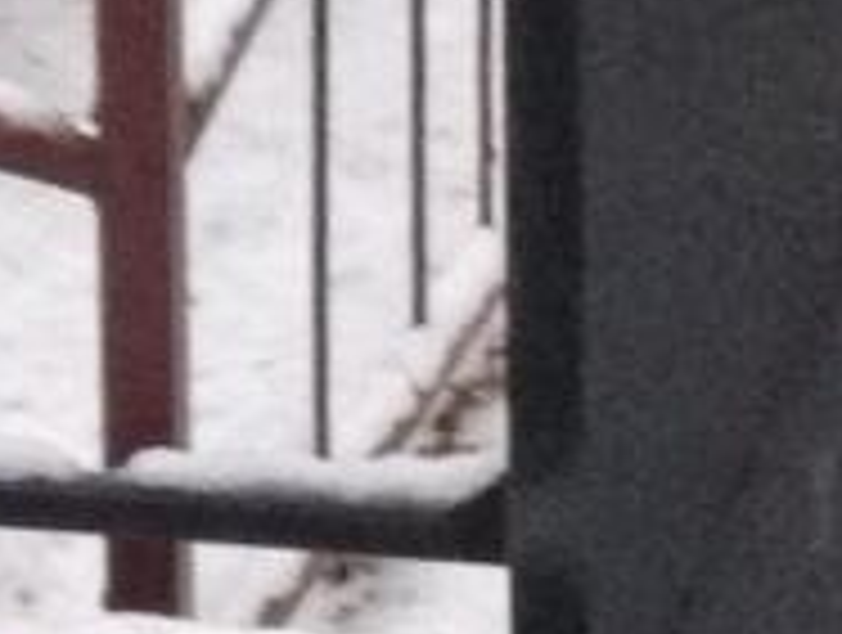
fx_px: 5410
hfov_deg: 8.6
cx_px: 1463
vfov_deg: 6.7
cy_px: 306
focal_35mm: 222
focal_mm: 5.99
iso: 800
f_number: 2.6
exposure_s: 1/40
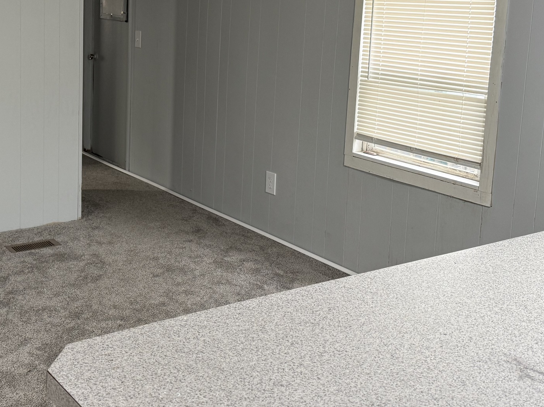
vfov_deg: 29.1
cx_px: 156
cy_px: 95
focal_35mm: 49
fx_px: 770
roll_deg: -2.6
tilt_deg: -8.3
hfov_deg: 38.2
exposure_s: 1/60
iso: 125
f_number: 1.78
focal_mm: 6.76
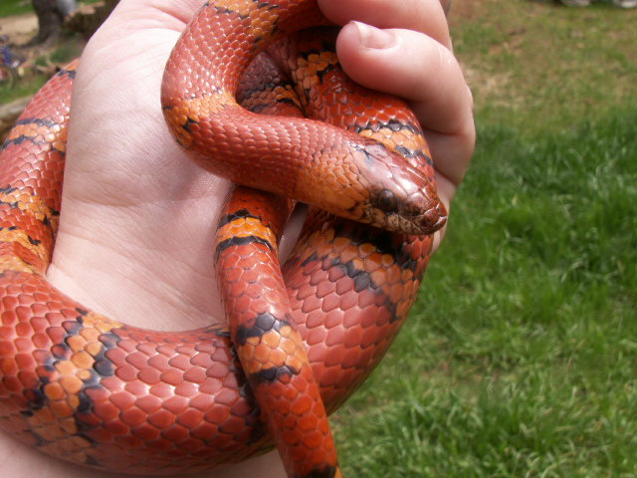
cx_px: 318
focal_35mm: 35
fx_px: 644
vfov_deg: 40.7
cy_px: 239
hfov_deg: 52.6
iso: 50
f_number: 5.6
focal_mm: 5.86
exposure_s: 1/125
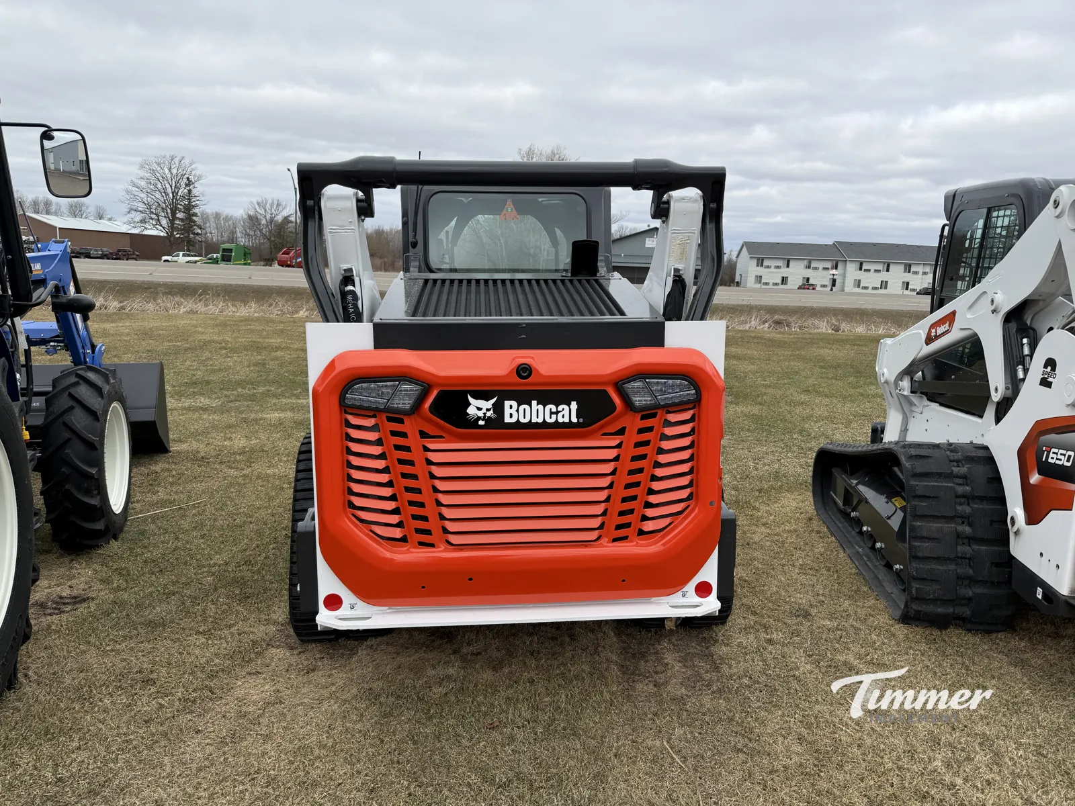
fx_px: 745
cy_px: 403
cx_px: 538
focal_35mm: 24
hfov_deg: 71.6
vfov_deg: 56.8
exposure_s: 1/2801
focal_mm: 6.76
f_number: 1.78
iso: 80
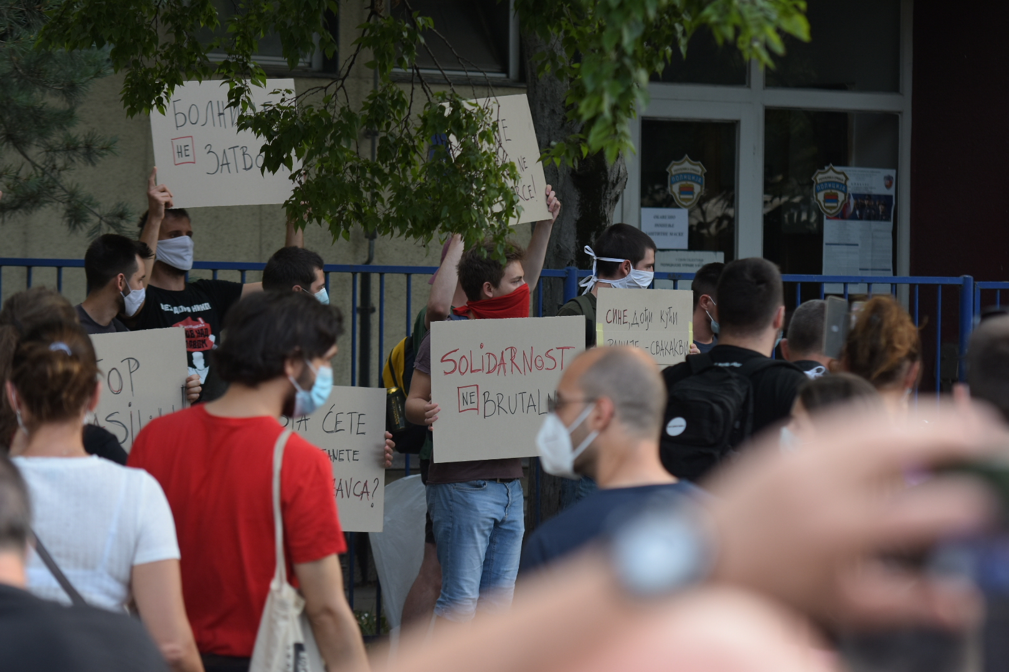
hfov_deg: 13.7
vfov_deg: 9.1
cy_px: 336
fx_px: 4204
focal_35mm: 150
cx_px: 504
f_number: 3.2
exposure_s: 1/250
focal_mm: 100
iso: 250
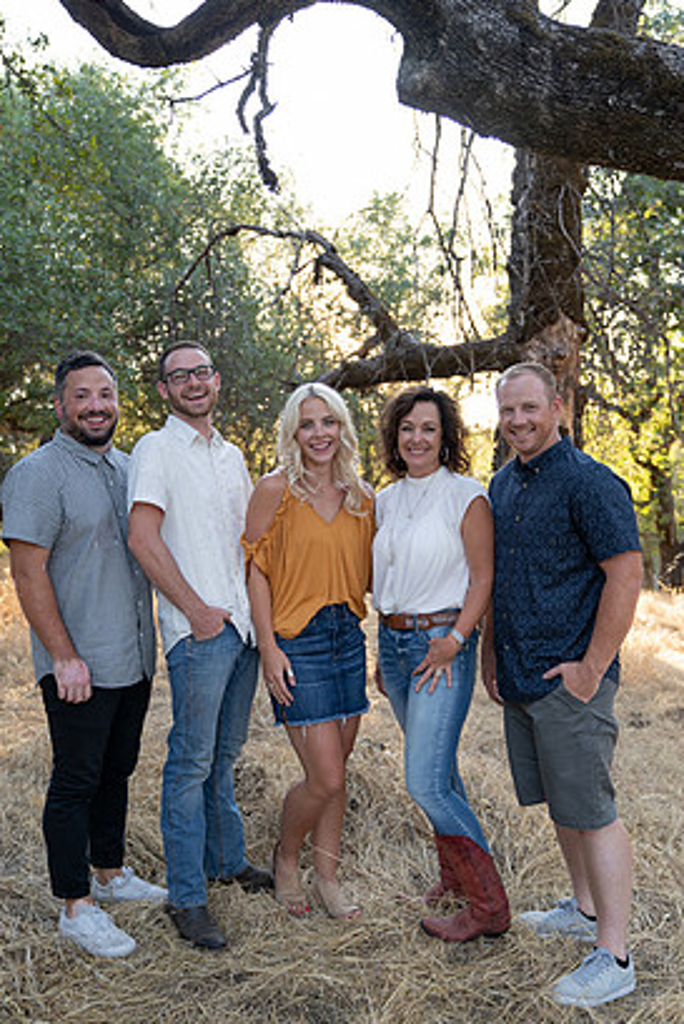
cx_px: 346
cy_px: 536
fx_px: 940
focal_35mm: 33
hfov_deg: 40.0
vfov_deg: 57.2
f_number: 2.8
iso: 250
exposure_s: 1/160
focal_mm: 30
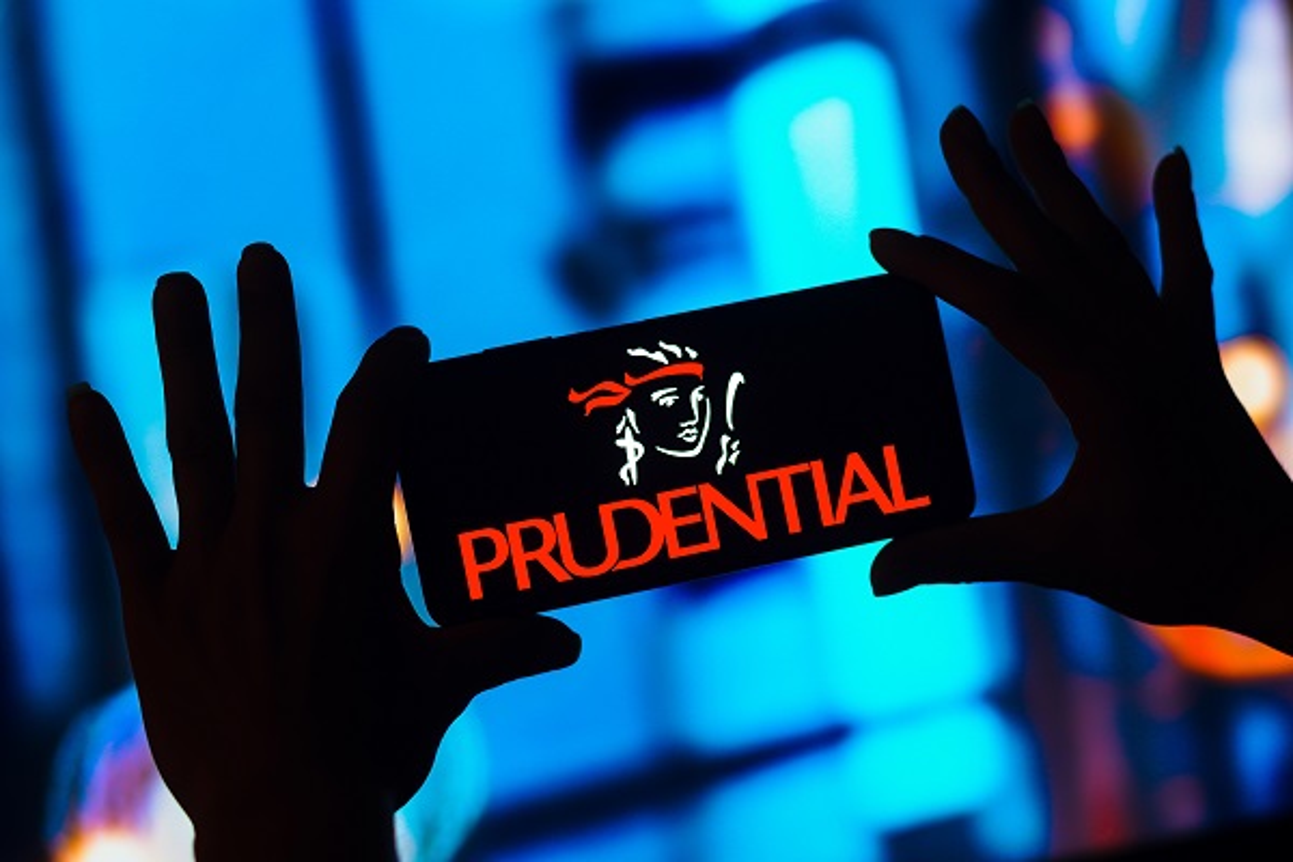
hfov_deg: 27.0
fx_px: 2694
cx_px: 646
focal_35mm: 75
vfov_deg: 18.2
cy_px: 431
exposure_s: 1/60
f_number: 2.8
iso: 160
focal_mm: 50
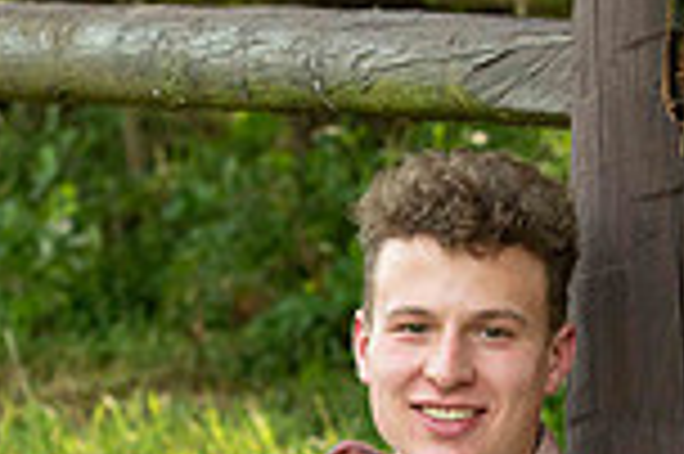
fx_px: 5428
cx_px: 243
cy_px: 668
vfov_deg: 4.8
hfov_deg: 7.2
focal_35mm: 286
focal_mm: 75
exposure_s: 1/200
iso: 400
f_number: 5
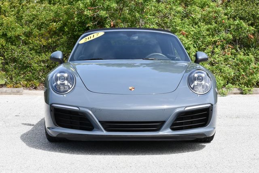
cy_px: 86
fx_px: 605
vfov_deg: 16.3
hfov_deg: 24.2
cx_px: 130
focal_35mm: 84
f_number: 8
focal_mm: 42
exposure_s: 1/250
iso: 180
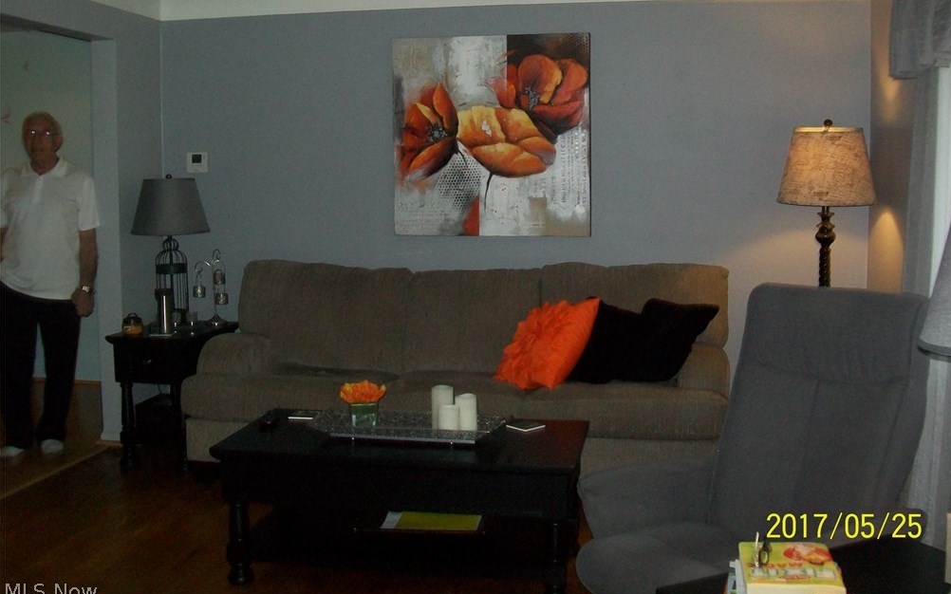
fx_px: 1011
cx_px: 485
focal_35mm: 39
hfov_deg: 50.4
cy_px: 243
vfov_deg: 32.7
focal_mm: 6
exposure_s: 1/60
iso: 160
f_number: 2.7
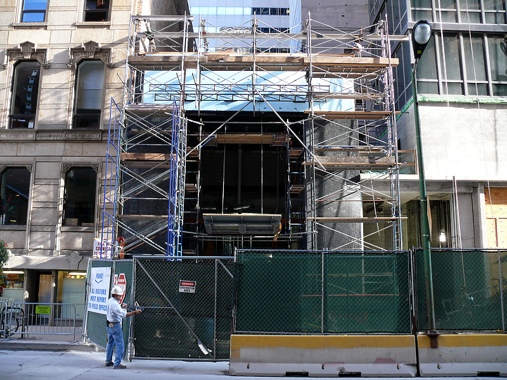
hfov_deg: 52.6
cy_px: 190
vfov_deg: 40.7
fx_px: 513
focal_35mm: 35
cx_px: 254
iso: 100
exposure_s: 1/60
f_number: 2.8
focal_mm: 7.4
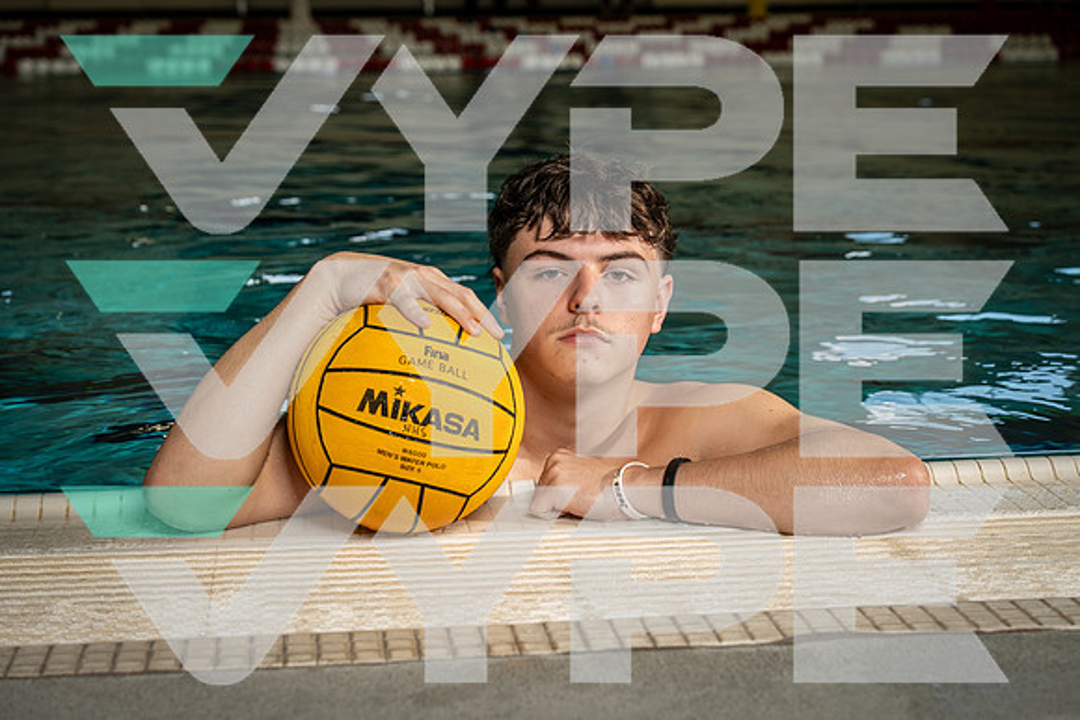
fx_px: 2100
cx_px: 540
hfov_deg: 28.8
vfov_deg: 19.5
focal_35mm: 70
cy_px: 360
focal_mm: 70
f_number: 5.6
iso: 640
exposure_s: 1/250
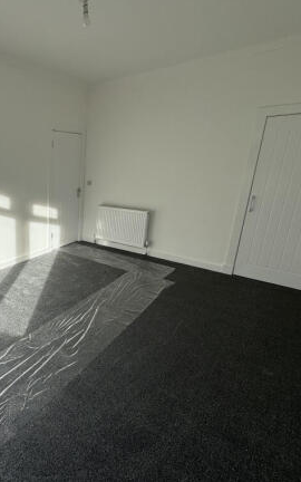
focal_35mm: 20
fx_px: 263
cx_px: 37
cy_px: 240
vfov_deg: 85.1
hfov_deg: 53.2
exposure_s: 1/664
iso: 40
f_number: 2.2
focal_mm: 2.22
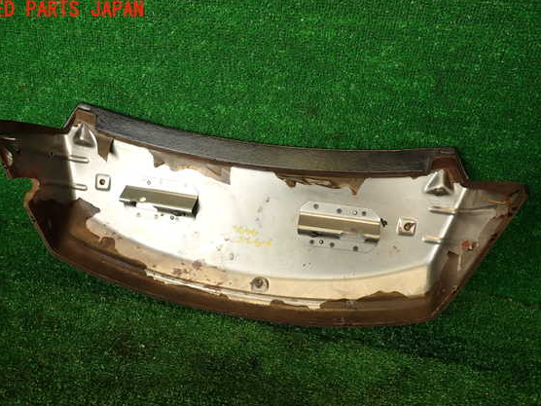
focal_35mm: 27
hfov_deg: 65.3
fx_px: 422
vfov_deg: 51.3
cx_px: 259
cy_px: 217
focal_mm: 4.5
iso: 100
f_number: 2
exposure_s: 1/60
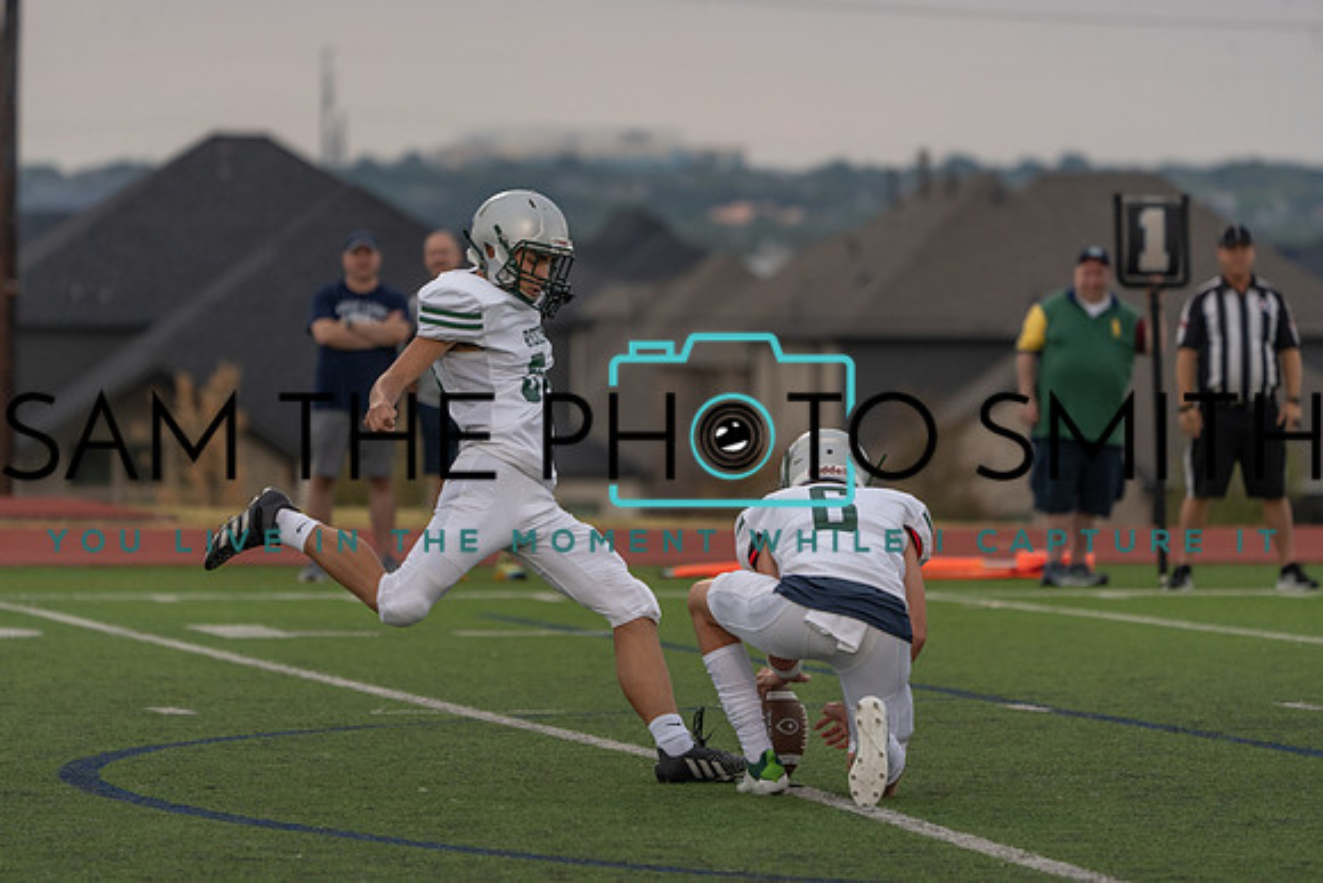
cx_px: 662
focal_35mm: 294
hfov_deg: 7.0
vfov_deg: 4.7
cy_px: 442
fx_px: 10807
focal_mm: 294
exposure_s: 1/1000
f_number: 5.6
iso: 800
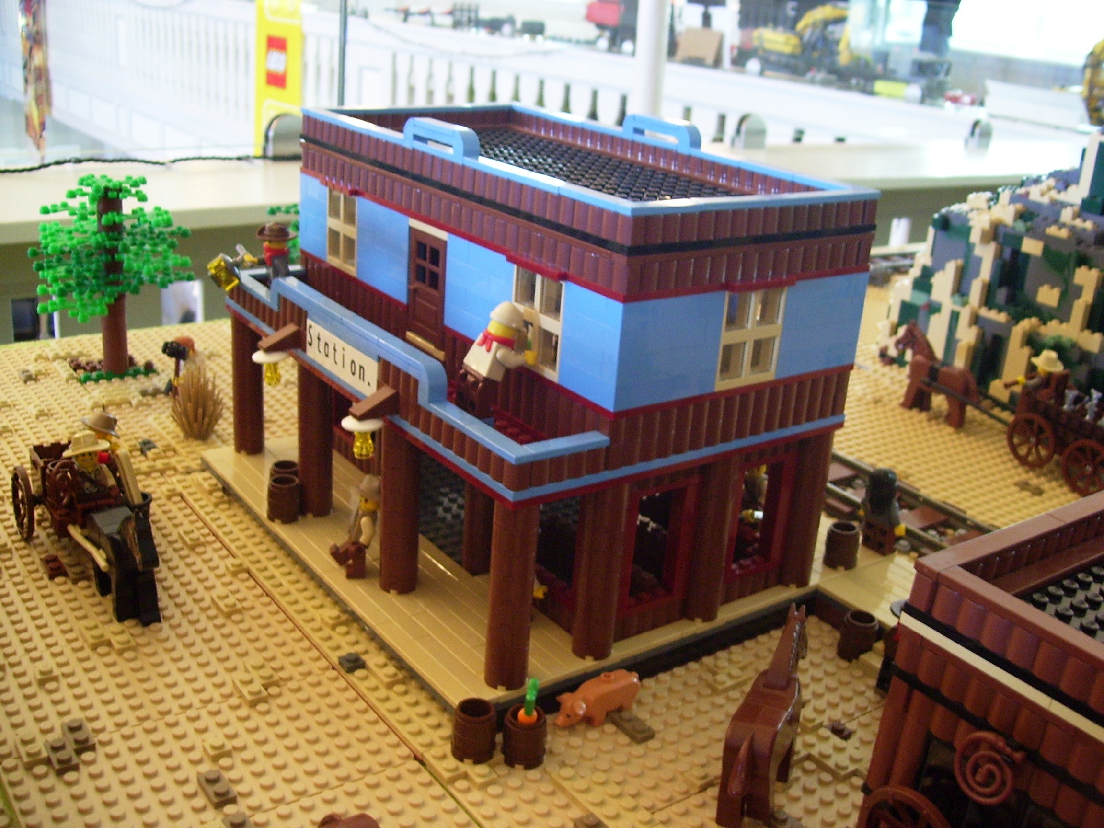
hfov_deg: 51.4
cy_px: 414
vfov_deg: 39.7
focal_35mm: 36
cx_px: 552
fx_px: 1148
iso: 160
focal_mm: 6
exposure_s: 1/8
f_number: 2.7
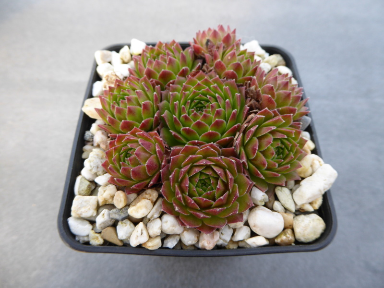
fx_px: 277
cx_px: 192
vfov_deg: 54.9
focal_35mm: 25
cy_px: 144
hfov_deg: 69.4
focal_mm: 4.3
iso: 100
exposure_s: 1/60
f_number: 3.3
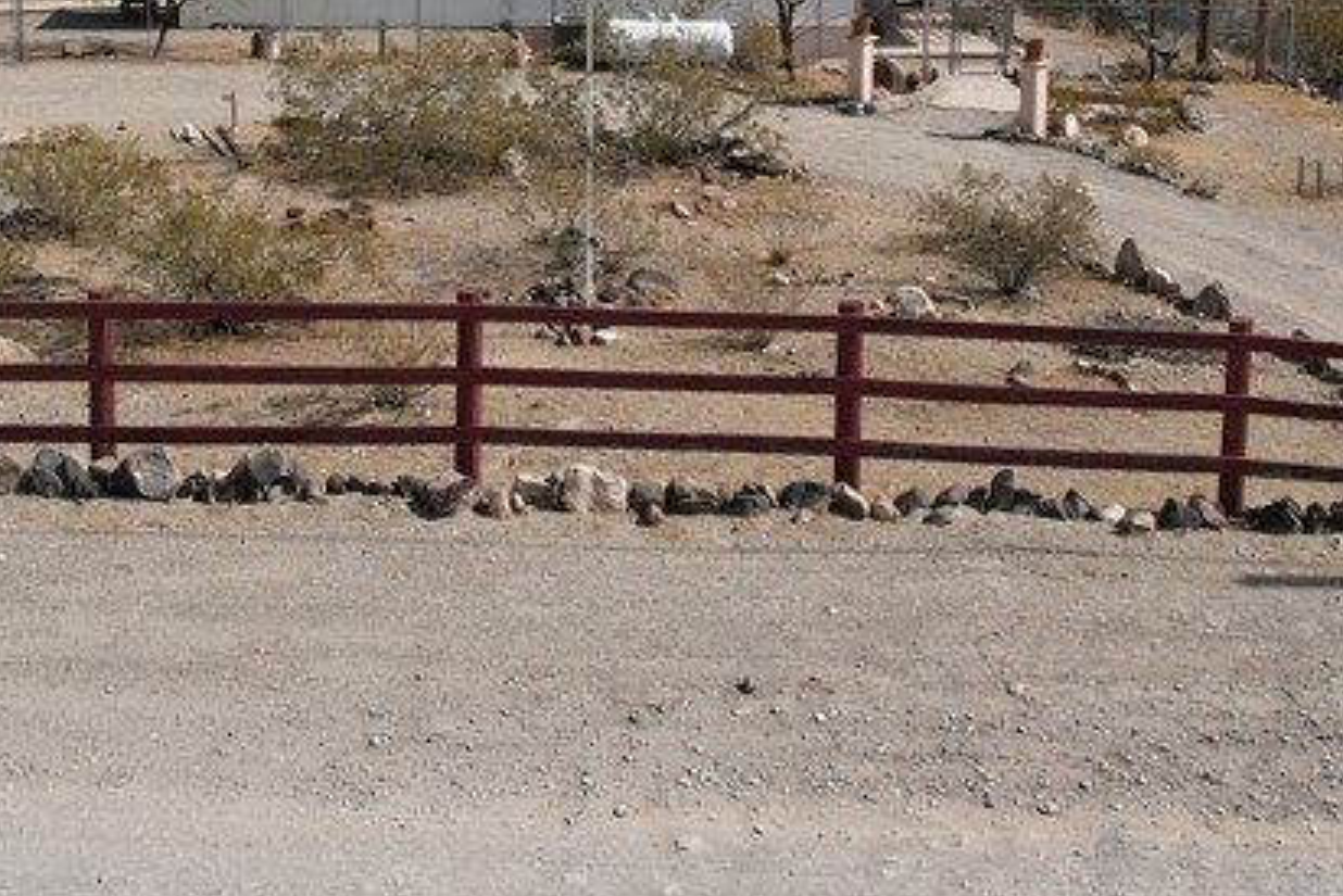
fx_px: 2164
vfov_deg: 22.1
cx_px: 509
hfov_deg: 34.3
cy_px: -104
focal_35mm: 58
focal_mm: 8.38
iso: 100
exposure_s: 1/2500
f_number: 2.8
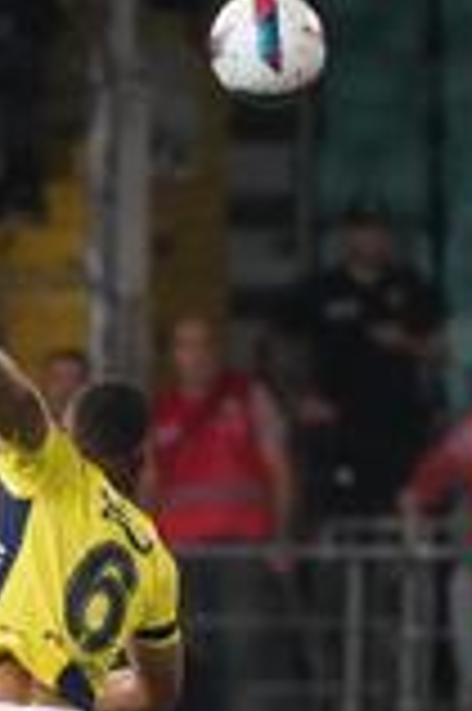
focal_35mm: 1559
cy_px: 774
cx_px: -25
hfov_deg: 0.9
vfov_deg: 1.3
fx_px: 30725
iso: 12800
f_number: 5.6
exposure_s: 1/2000
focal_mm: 400
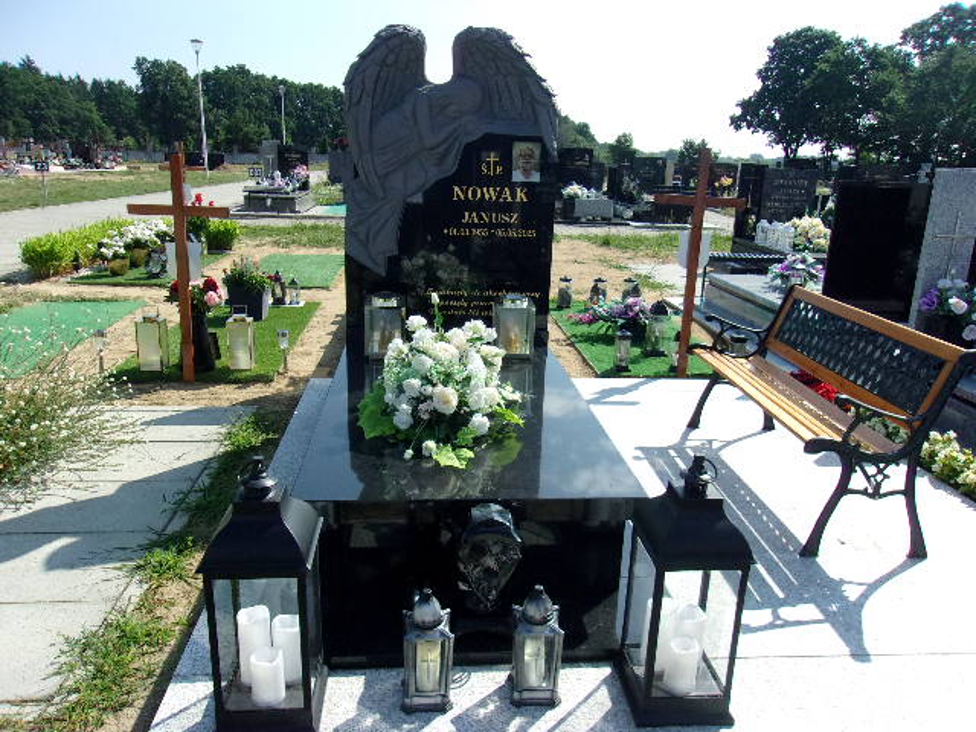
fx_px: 761
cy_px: 366
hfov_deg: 65.3
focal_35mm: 27
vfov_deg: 51.4
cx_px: 488
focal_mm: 4.9
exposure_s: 1/210
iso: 200
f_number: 10.4
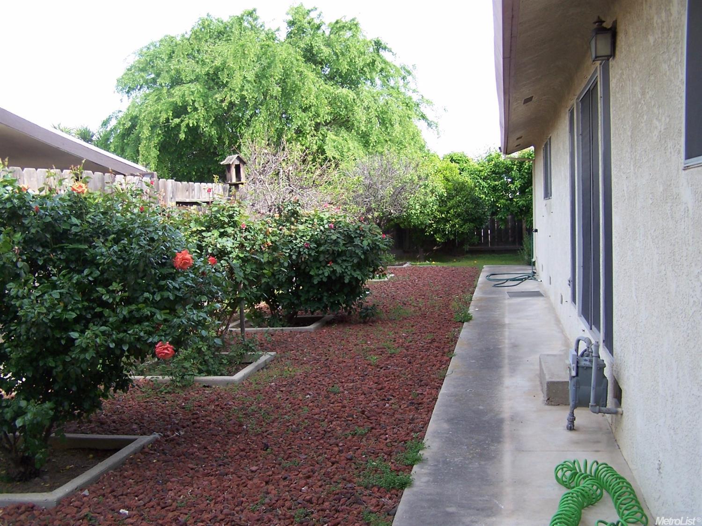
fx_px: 770
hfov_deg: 49.0
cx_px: 351
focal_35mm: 38
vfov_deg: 37.7
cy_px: 263
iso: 80
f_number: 2.8
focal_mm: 6.3
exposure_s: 1/200
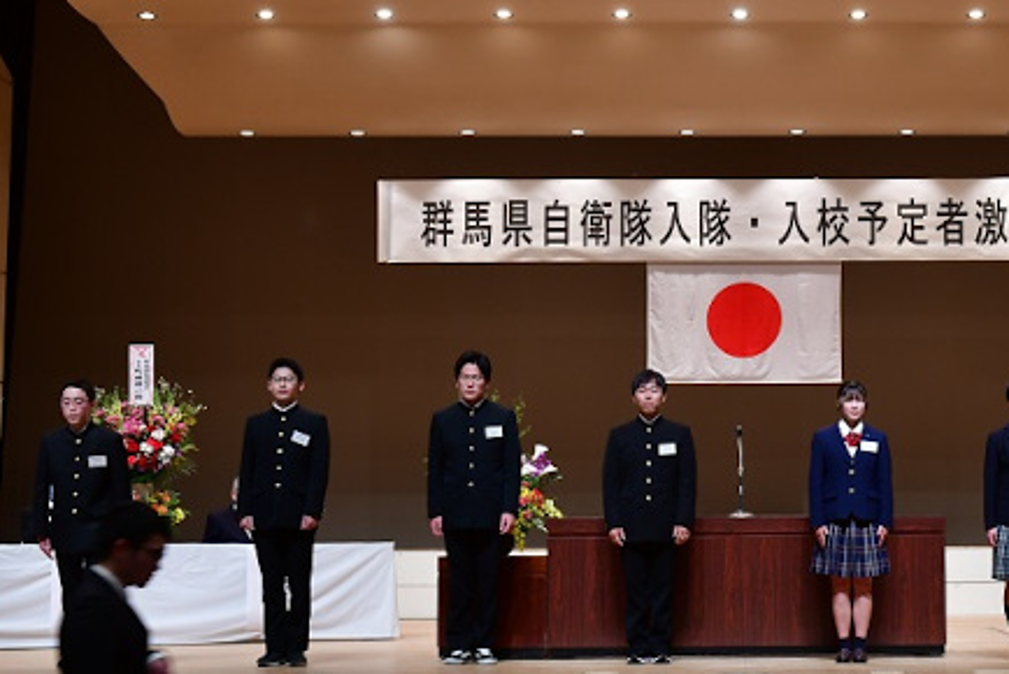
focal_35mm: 58
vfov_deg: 23.4
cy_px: 386
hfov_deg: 34.1
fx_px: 1627
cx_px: 695
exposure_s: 1/50
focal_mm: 42
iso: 1000
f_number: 6.3
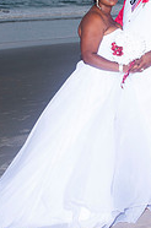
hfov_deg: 16.9
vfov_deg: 25.2
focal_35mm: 80
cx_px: 117
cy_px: 61
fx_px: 506
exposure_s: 1/250
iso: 400
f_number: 7.1
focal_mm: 22
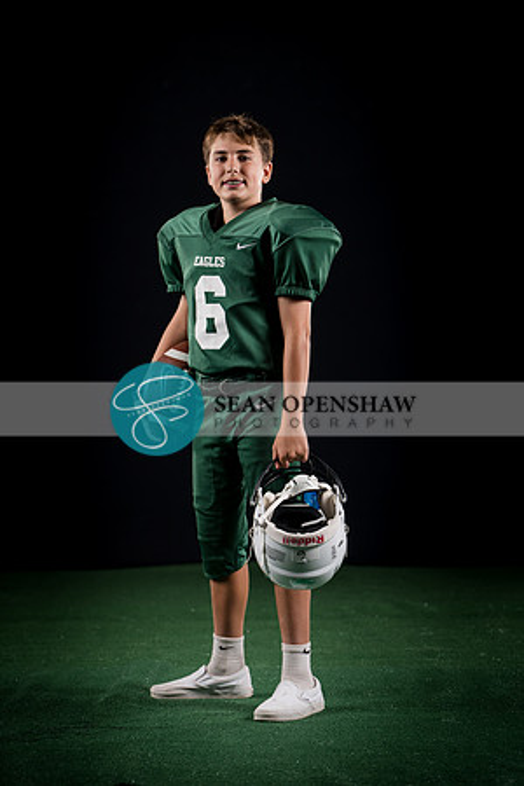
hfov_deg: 13.6
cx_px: 262
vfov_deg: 20.2
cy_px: 393
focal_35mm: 101
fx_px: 2205
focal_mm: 101
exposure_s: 1/125
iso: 200
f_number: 3.5
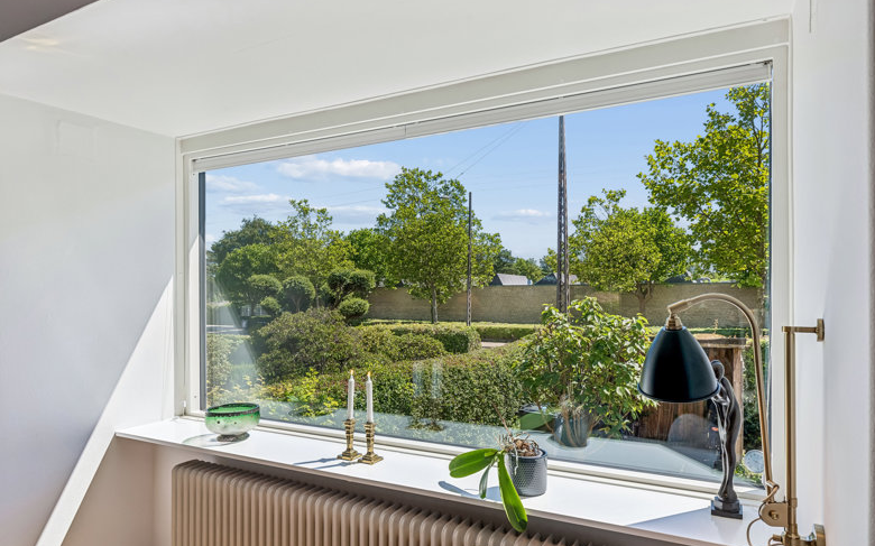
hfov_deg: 77.2
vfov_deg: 52.9
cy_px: 293
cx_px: 440
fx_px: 548
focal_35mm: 23
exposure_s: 1/250
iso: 160
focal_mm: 22
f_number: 10
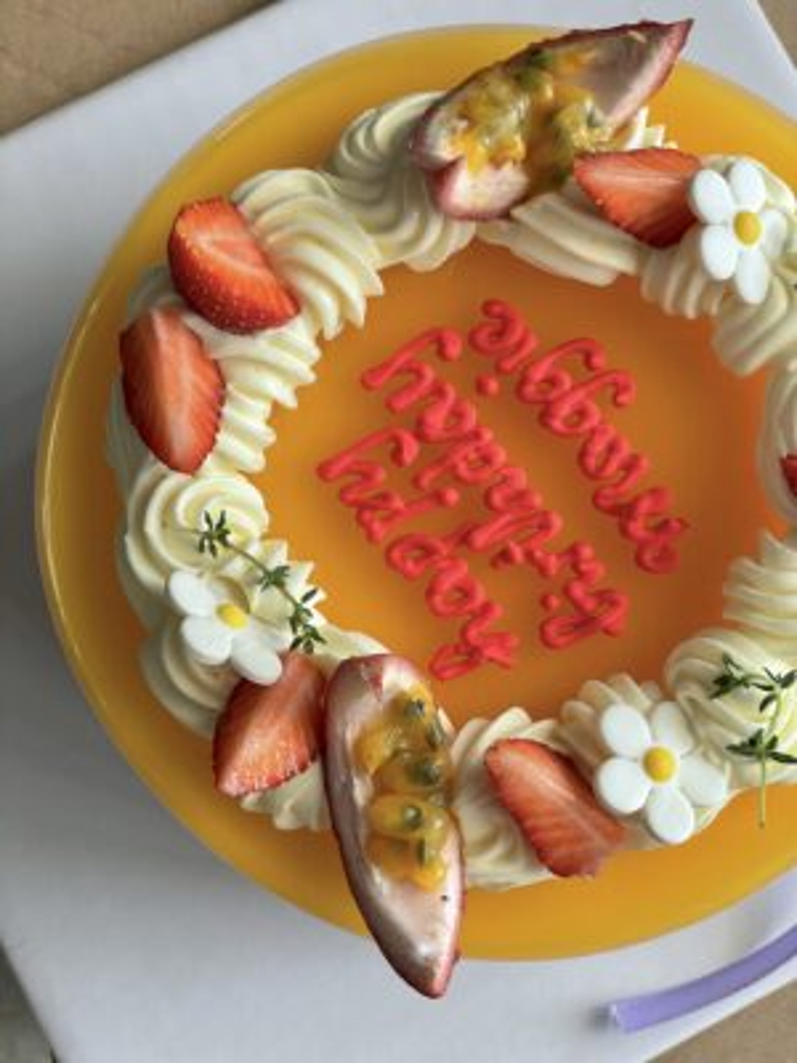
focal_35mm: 52
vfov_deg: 36.8
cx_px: 398
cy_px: 532
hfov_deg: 28.0
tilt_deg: -82.5
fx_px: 1596
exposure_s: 1/99
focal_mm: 6
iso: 64
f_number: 2
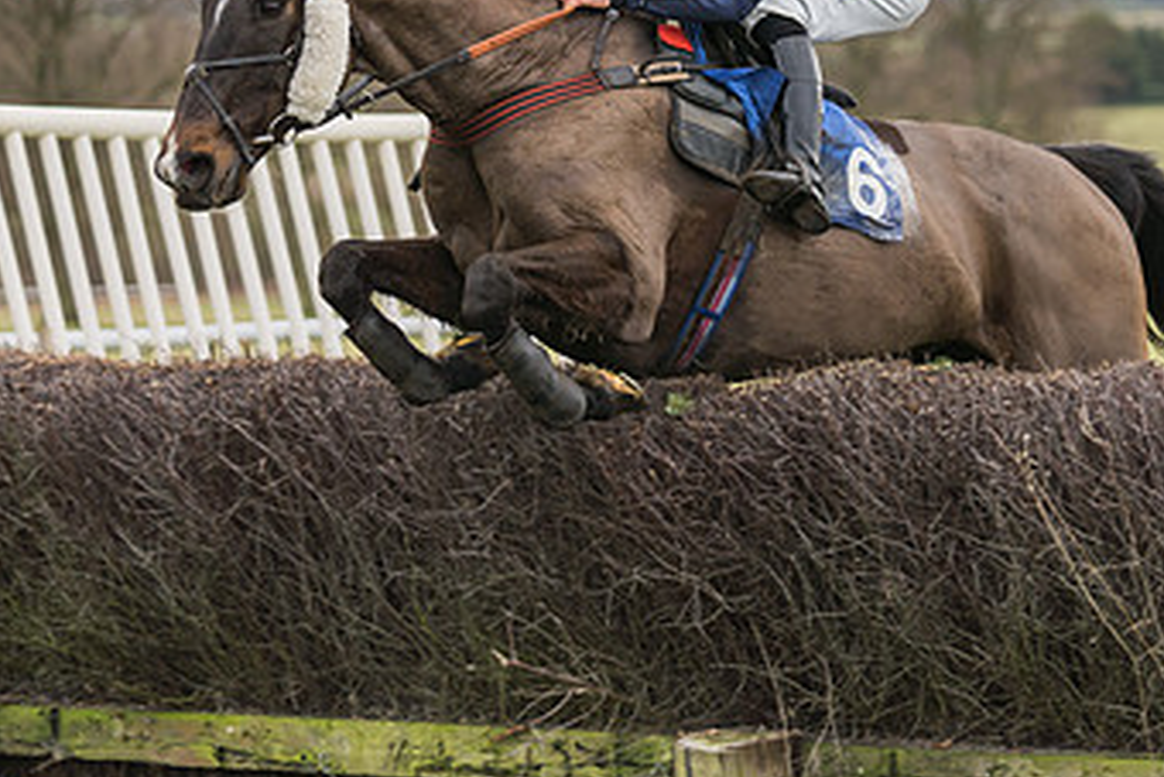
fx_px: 6210
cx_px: 806
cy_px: 124
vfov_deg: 7.1
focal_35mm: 192
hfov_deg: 10.7
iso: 400
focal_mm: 94
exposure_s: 1/1000
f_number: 2.8
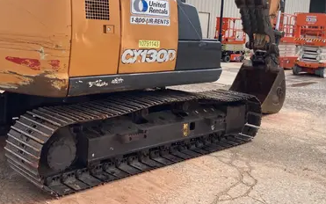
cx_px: 152
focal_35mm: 44
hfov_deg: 45.2
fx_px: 391
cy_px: 44
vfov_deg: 28.7
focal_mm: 3.99
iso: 20
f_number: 1.8
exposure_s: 1/1675
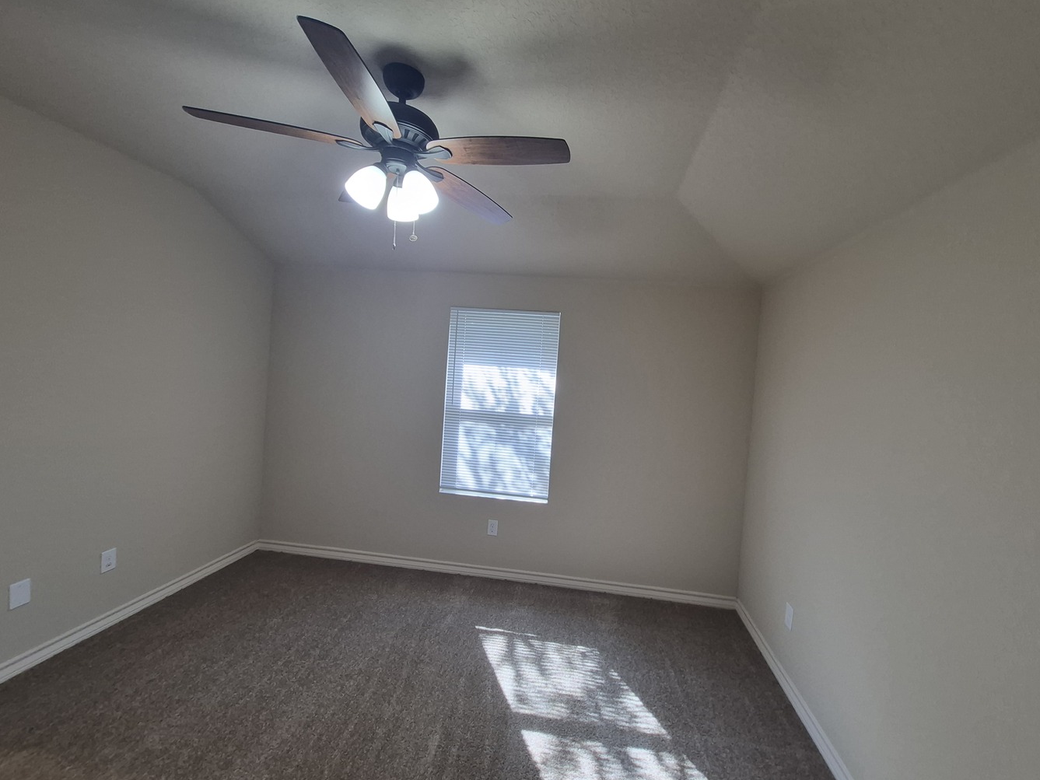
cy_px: 374
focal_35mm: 14
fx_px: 421
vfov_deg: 85.6
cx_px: 548
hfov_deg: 102.0
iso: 160
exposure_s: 1/60
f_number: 2.2
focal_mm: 1.74
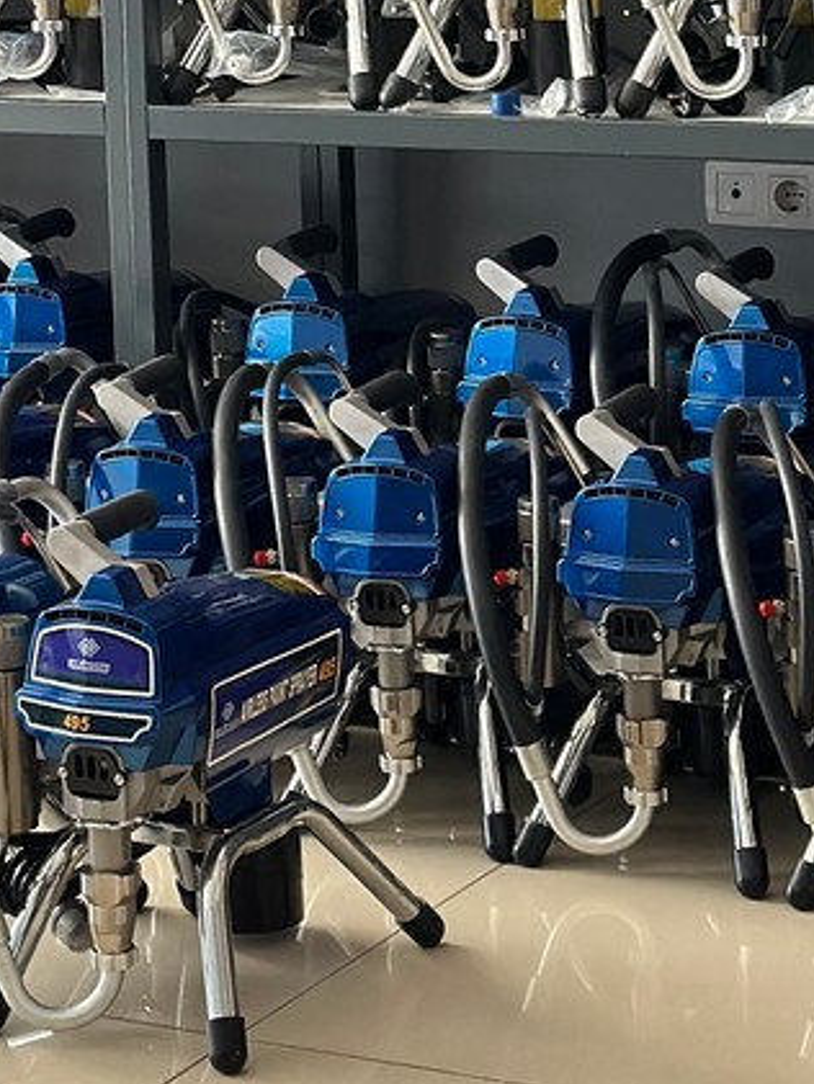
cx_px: 376
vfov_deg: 15.7
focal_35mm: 123
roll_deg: +2.0
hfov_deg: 12.1
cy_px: 3
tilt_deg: -5.7
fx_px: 3855
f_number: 1.78
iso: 320
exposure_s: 1/60
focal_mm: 6.86
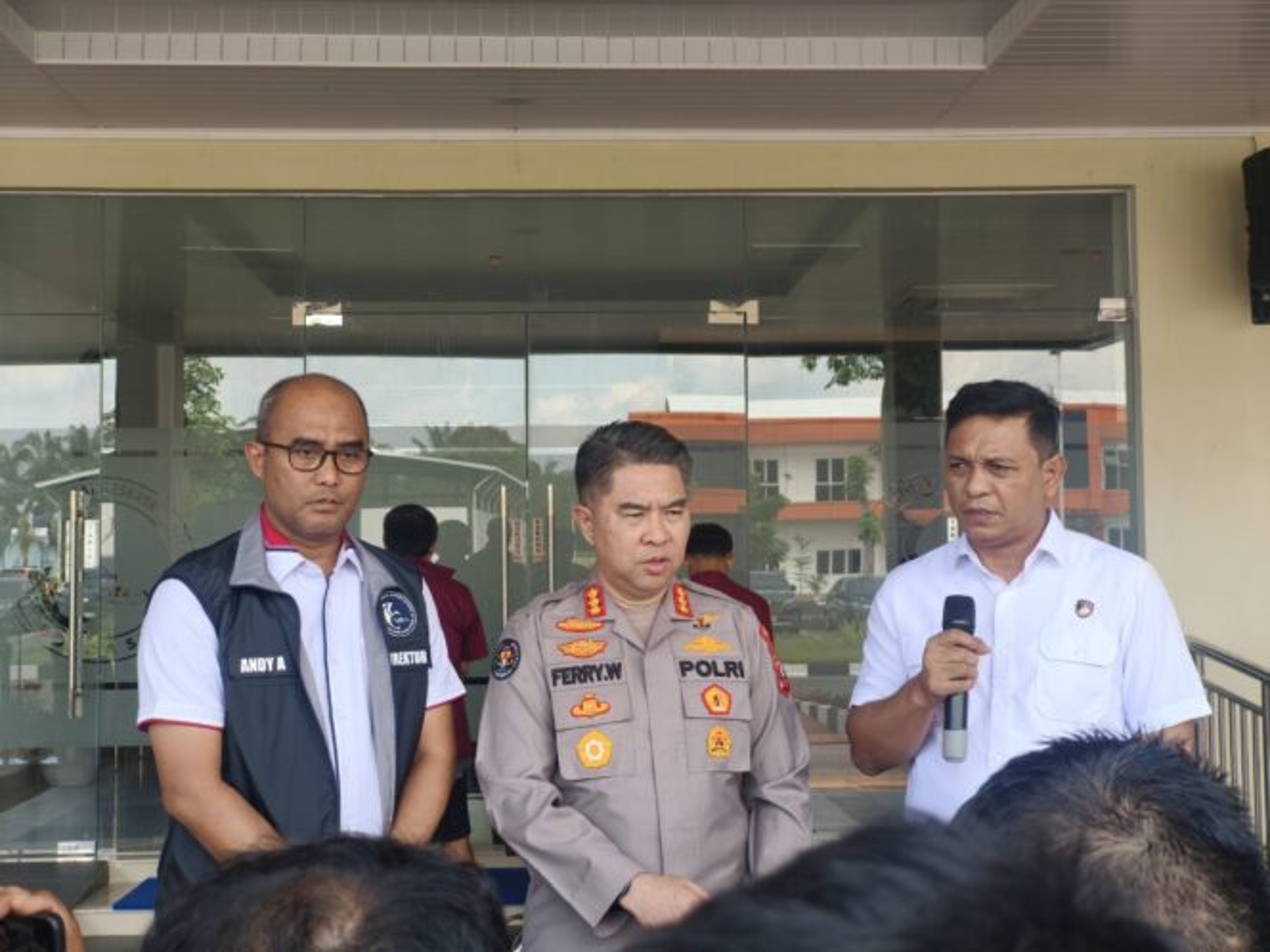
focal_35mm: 50
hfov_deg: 38.2
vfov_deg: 29.1
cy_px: 476
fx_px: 1834
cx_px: 635
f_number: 1.9
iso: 100
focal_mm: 7.1
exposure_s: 1/100
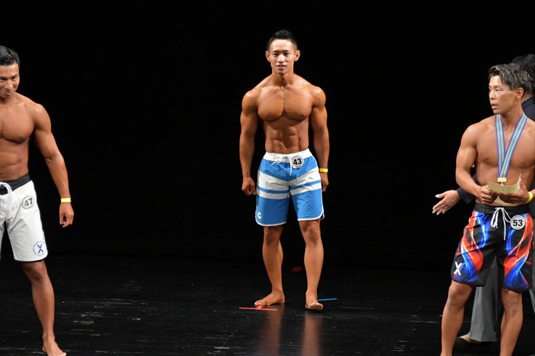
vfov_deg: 4.4
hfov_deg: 6.5
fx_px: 4679
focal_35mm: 315
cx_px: 268
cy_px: 178
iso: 3200
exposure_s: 1/400
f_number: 5.6
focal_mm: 210
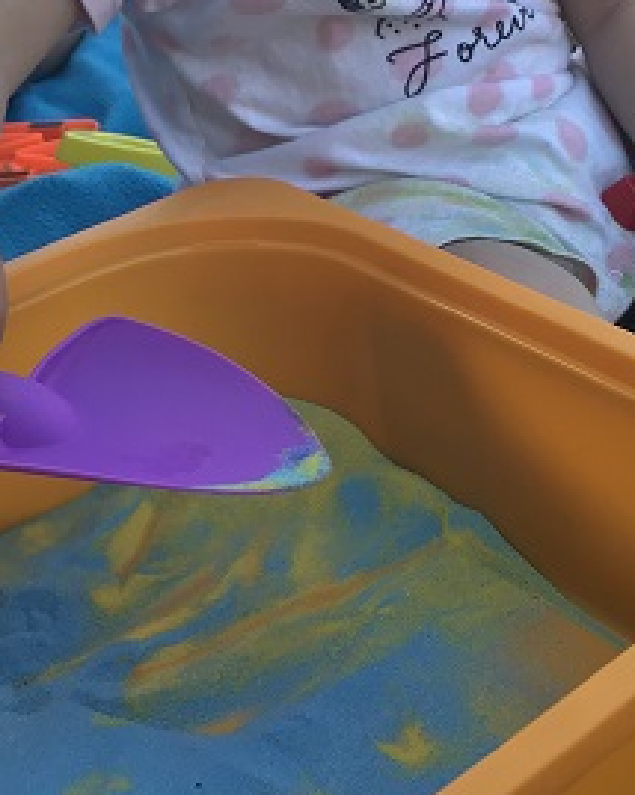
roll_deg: +6.3
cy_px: 220
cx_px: 501
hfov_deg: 22.2
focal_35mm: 68
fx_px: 1599
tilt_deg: -26.2
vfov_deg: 27.6
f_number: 1.8
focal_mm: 3.99
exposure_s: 1/420
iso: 20
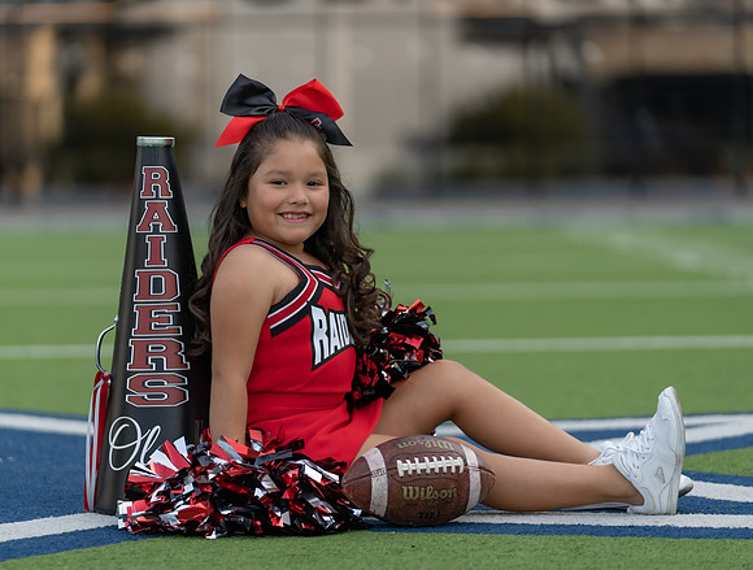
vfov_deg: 9.6
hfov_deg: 12.7
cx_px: 309
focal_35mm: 155
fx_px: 3382
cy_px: 296
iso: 100
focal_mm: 137
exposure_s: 1/320
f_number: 2.8
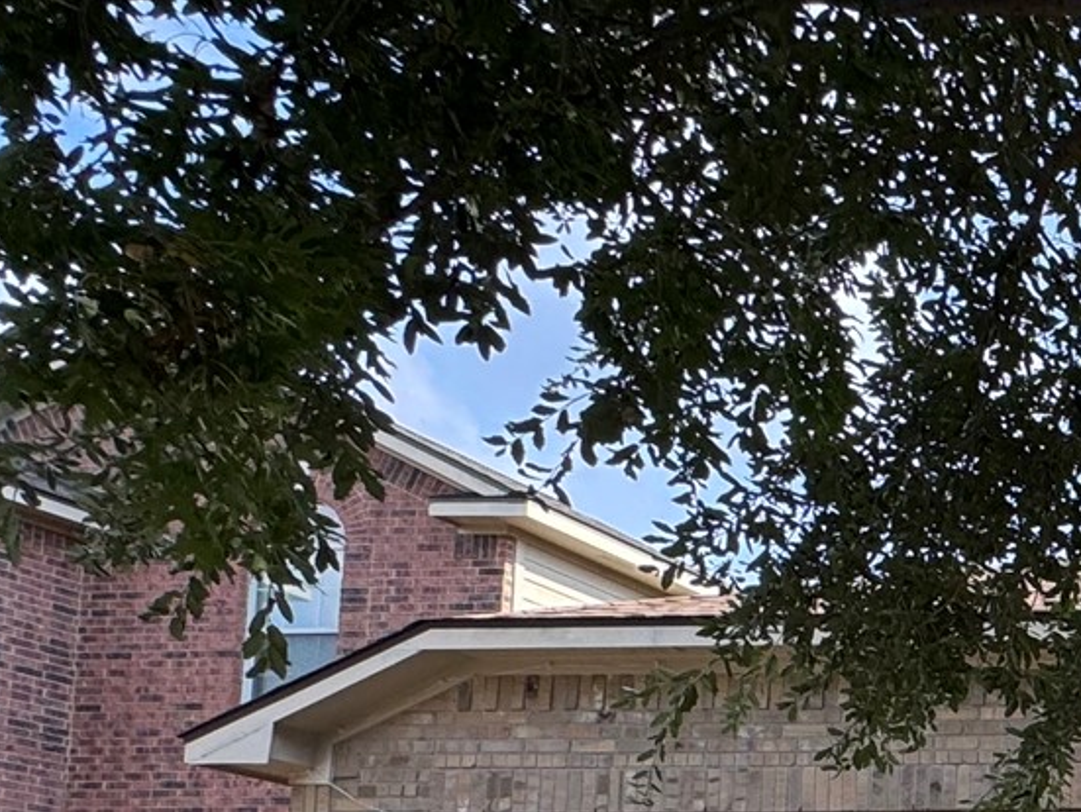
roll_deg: -0.1
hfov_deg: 23.7
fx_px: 1625
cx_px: 1827
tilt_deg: +4.1
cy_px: 1002
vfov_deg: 25.0
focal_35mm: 52
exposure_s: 1/423
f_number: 2.2
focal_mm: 2.22
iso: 40
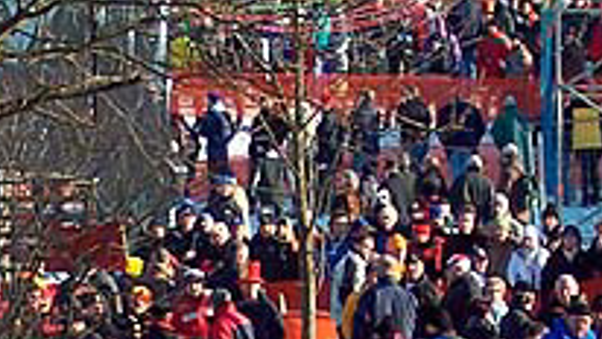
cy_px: 649
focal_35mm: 419
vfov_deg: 2.9
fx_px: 6690
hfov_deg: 5.1
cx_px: -9
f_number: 4.8
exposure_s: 1/350
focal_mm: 22
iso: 80
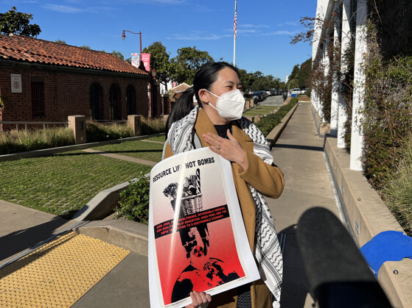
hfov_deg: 58.3
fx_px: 369
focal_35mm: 31
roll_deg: -1.8
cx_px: 221
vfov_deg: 45.2
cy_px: 126
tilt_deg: -5.6
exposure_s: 1/8000
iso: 50
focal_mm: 5.7
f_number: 1.5
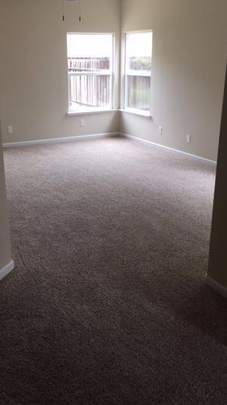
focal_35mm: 38
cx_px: 96
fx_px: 407
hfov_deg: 31.1
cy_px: 194
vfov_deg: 52.8
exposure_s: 1/30
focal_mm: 4.15
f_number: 2.2
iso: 32
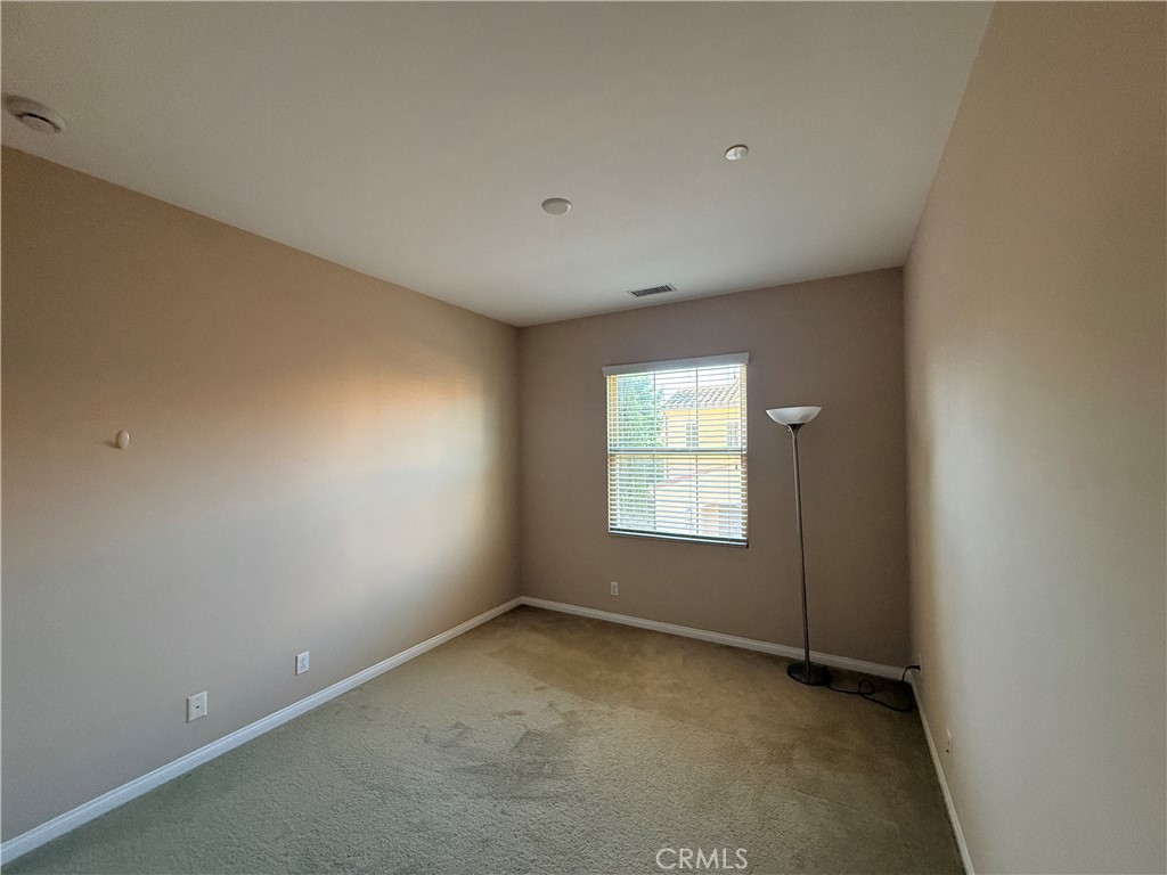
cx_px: 584
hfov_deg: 102.1
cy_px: 438
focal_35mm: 14
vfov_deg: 85.7
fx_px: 472
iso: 320
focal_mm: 2.22
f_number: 2.2
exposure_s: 1/120
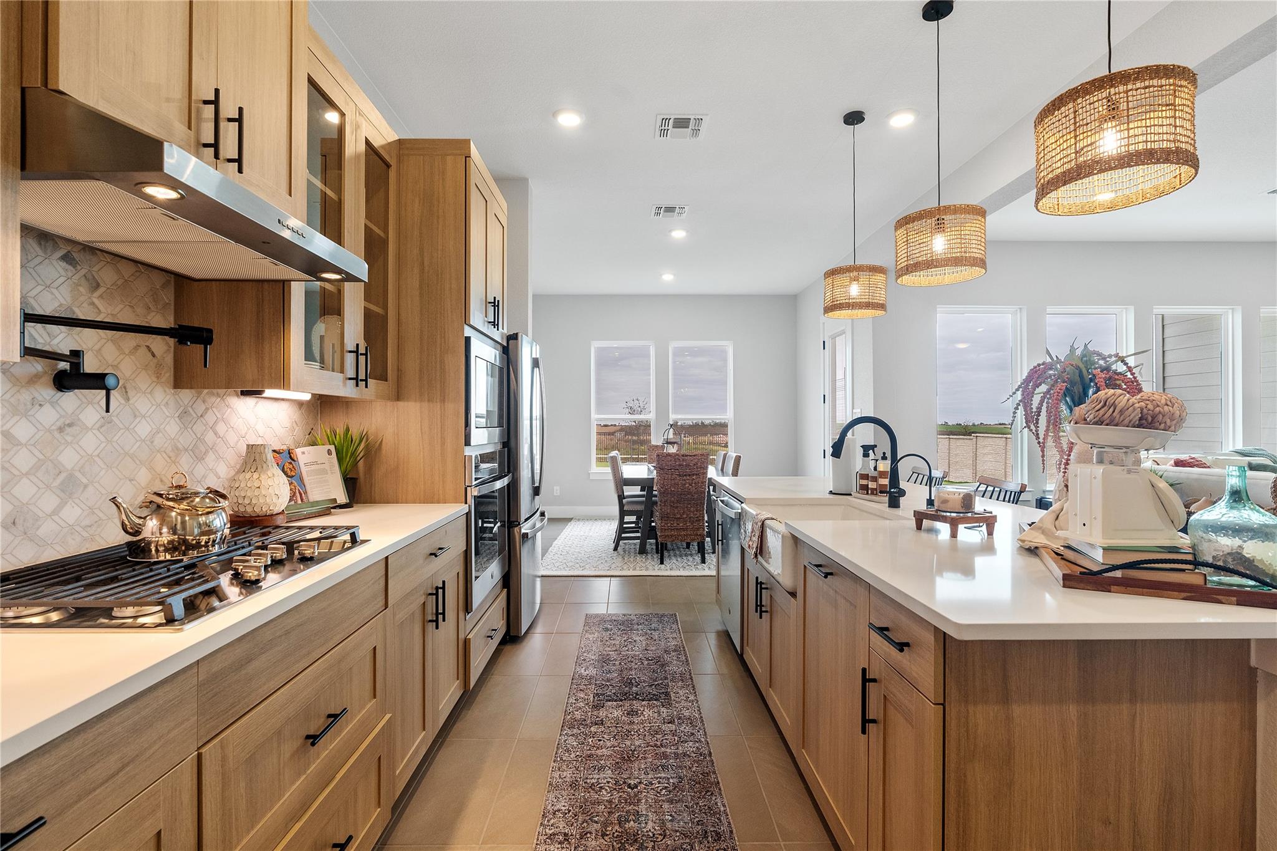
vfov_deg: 70.4
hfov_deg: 93.3
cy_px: 426
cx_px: 638
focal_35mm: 17
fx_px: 603
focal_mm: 17
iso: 1600
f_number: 8
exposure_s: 1/13
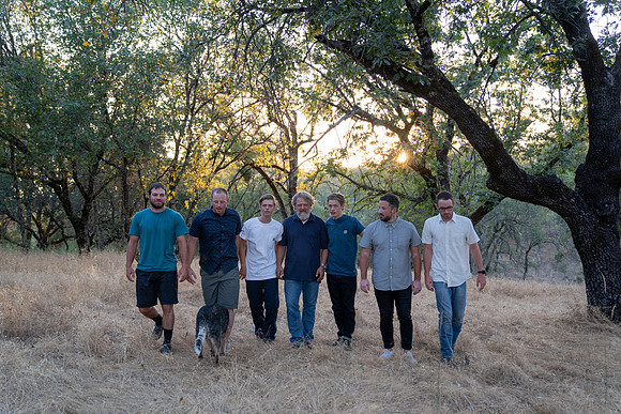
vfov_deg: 36.9
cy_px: 207
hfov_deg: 53.1
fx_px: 621
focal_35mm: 36
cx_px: 310
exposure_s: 1/100
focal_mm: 36
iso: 250
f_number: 2.8
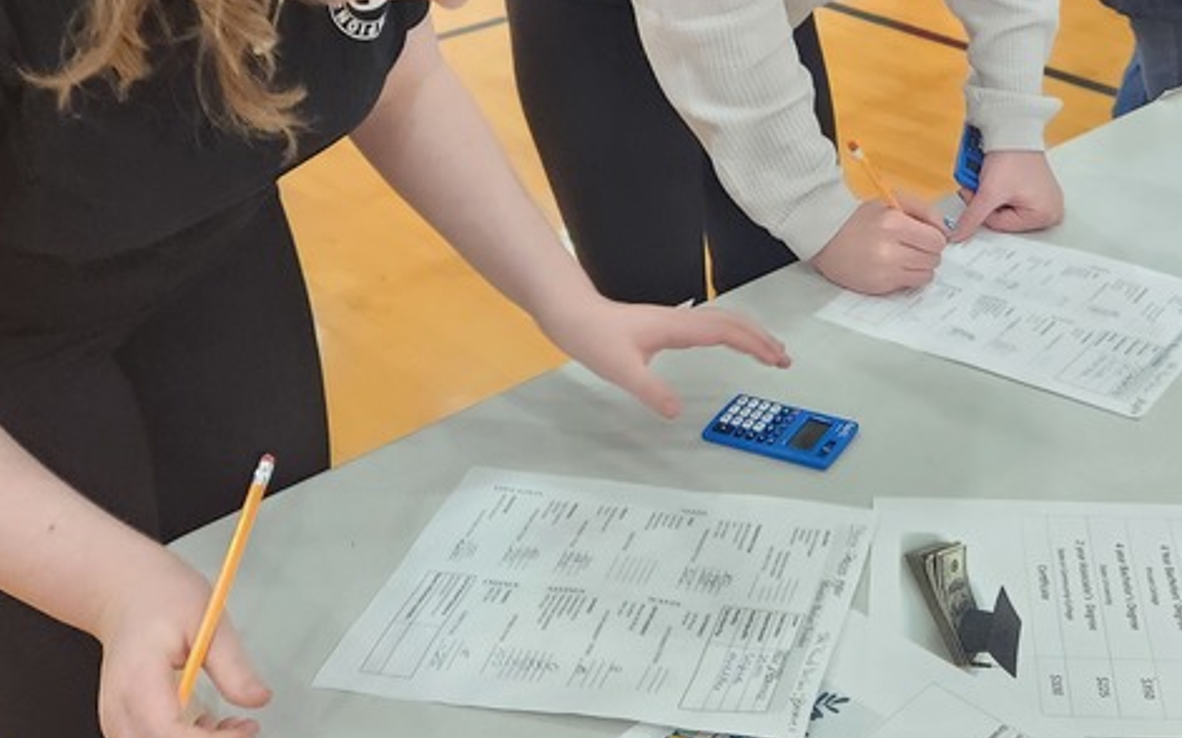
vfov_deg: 23.2
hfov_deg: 37.4
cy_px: -33
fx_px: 1707
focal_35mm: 53
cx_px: 863
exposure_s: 1/120
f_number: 1.8
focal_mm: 5.4
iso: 250
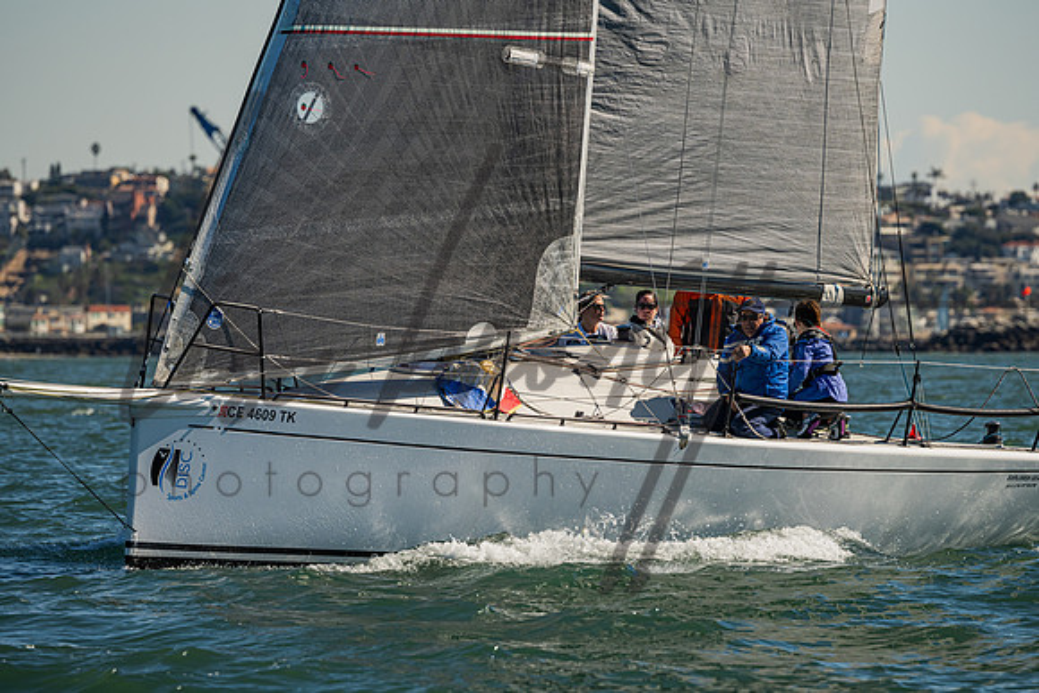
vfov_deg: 3.4
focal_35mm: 410
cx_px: 527
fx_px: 11838
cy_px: 346
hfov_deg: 5.0
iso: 400
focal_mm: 400
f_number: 9
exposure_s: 1/1600
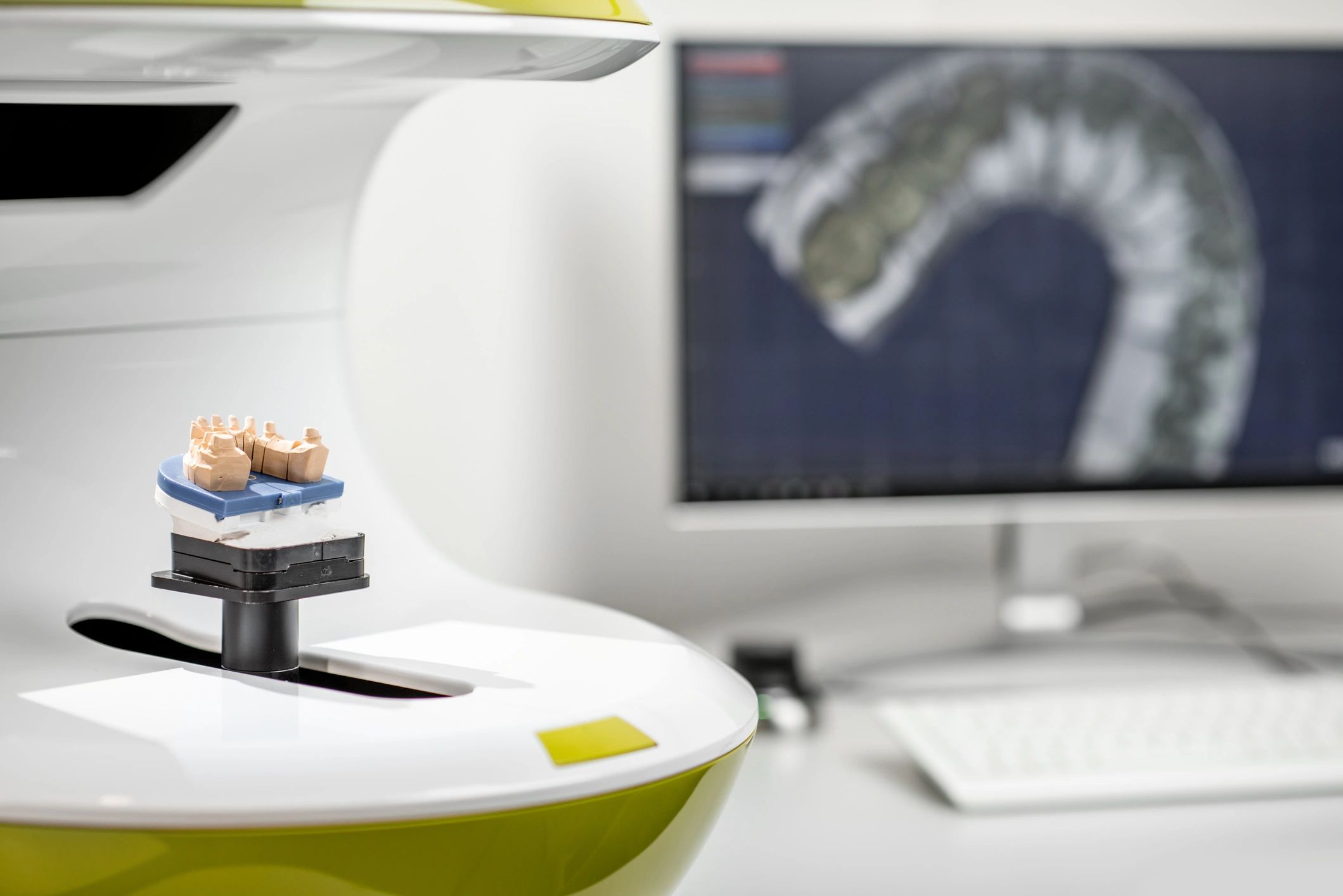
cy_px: 448
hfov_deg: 23.9
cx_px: 672
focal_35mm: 85
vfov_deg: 16.1
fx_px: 3172
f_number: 2.5
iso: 100
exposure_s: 1/200
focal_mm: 85
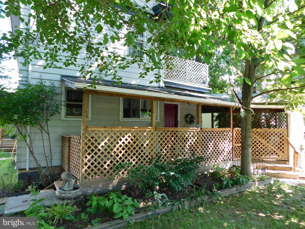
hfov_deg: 73.9
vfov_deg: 58.9
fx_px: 203
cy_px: 114
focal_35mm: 23
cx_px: 152
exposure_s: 1/80
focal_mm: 4
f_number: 3
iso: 125
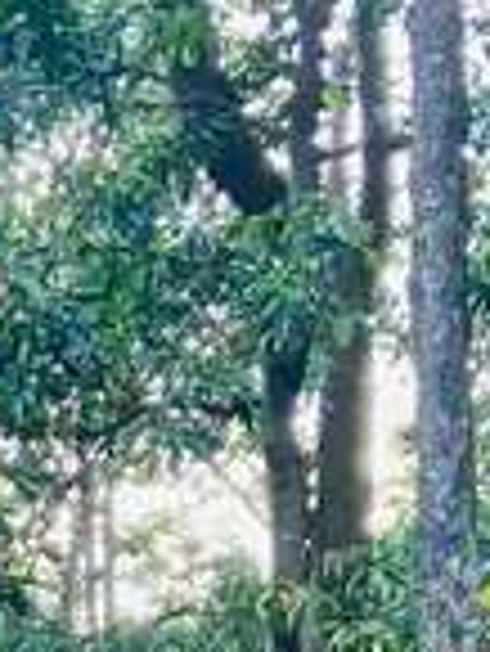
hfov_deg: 7.8
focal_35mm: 184
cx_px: -423
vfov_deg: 9.8
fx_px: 3468
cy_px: 1403
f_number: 1.8
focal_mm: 4.25
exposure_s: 1/121
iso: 100
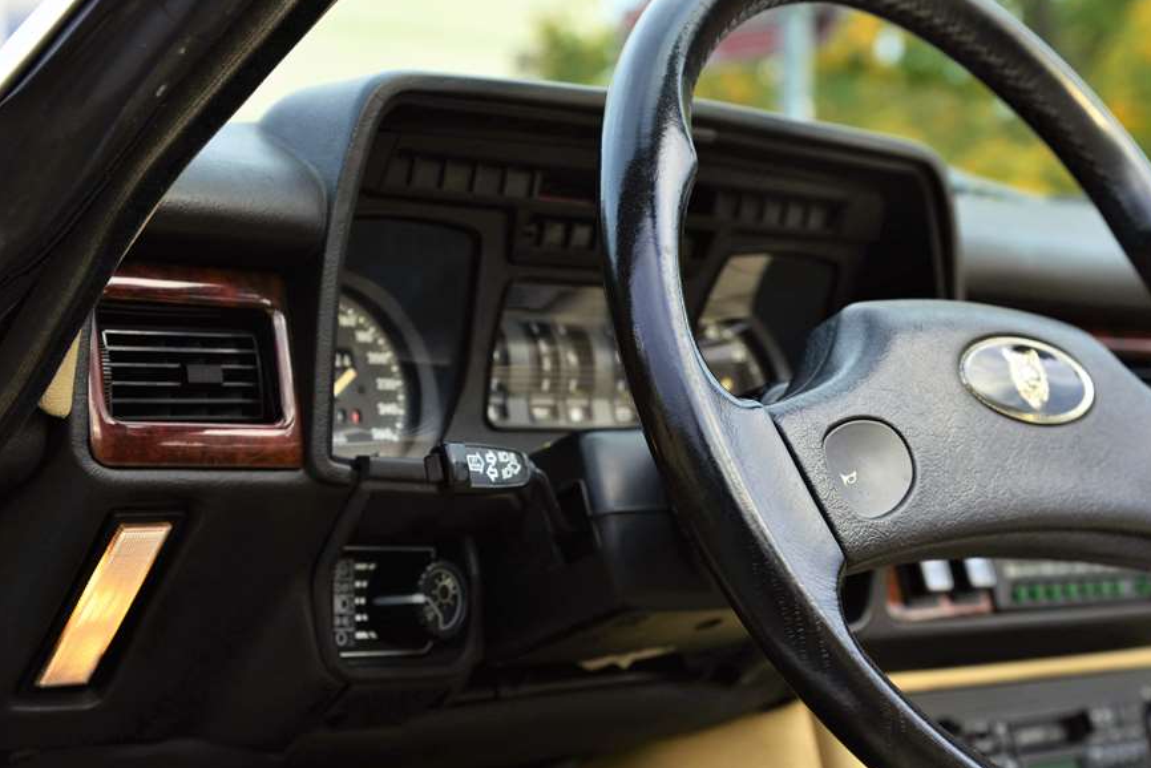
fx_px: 2654
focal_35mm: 83
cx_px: 634
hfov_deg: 24.5
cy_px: 351
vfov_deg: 16.5
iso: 320
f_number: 6.3
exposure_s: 1/100
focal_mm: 75
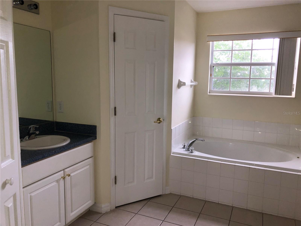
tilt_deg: -8.8
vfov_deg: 49.7
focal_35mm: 28
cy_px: 113
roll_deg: -0.9
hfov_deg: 63.4
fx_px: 243
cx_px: 150
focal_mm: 3.99
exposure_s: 1/120
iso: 64
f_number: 1.8
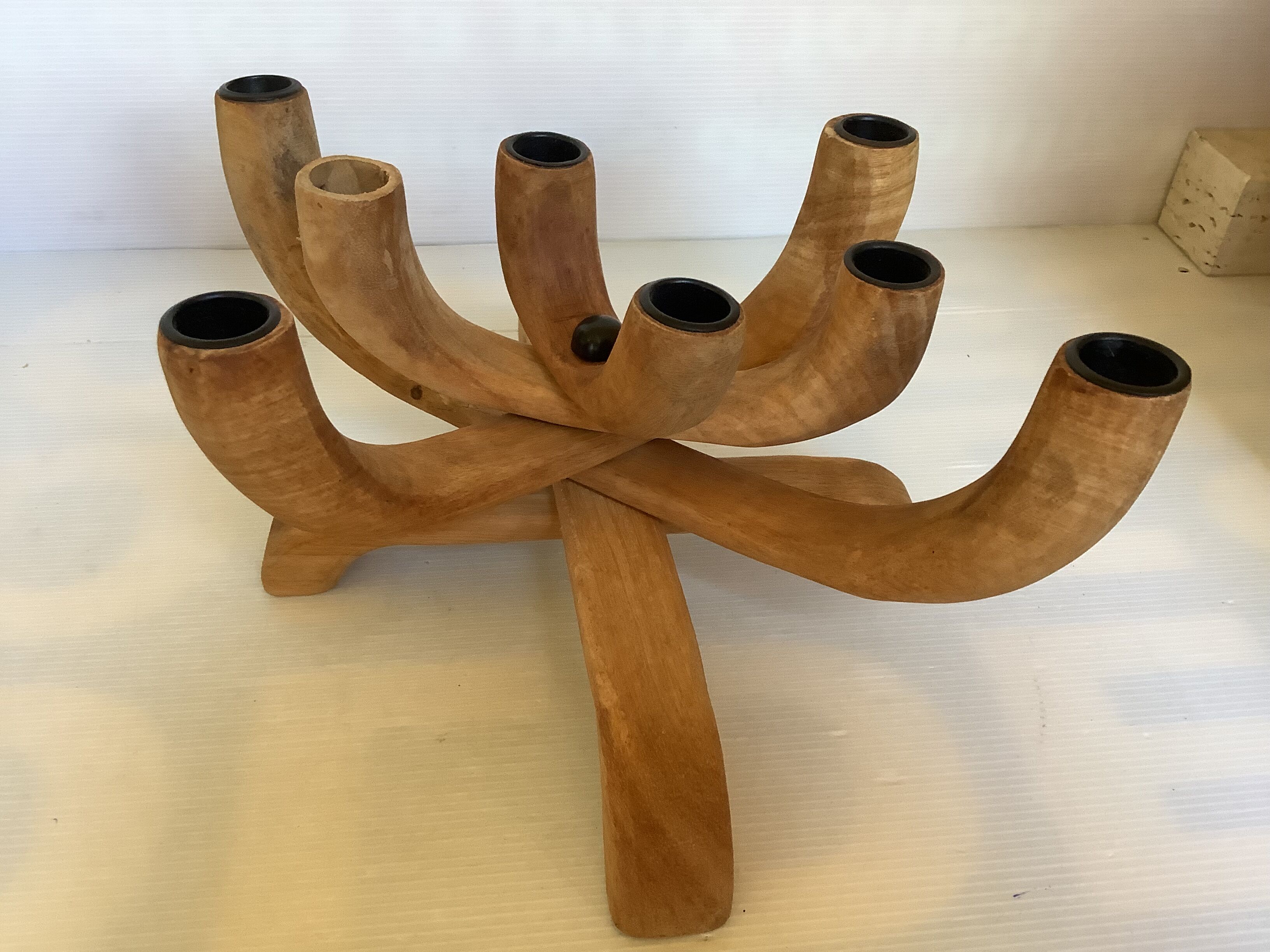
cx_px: 635
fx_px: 1137
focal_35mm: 31
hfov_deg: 58.4
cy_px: 476
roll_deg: -1.0
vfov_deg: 45.4
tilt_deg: -37.7
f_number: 2.4
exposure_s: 1/50
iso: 200
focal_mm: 3.3
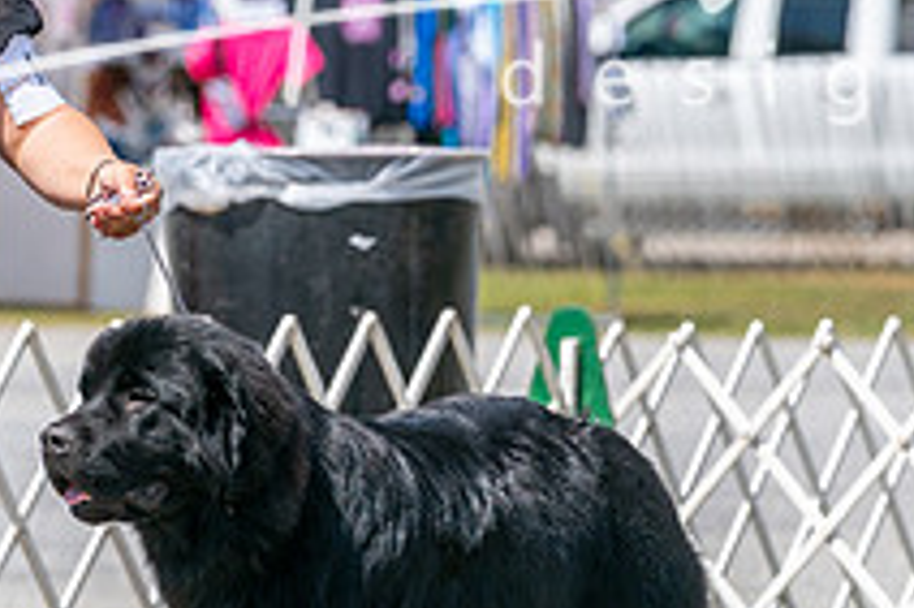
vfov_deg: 3.0
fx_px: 11568
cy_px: 233
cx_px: 338
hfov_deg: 4.5
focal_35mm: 456
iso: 200
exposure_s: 1/1600
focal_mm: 143
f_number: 4.5
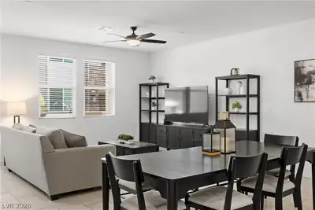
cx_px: 158
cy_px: 105
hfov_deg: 55.8
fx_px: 298
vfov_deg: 38.9
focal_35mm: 34
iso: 400
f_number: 8
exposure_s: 1/8
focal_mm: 23
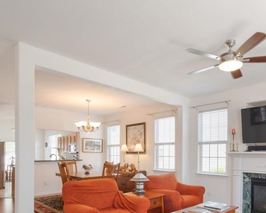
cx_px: 169
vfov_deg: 54.7
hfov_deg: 67.0
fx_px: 196
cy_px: 156
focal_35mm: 25
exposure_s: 1/2.5
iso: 250
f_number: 8
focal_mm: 9
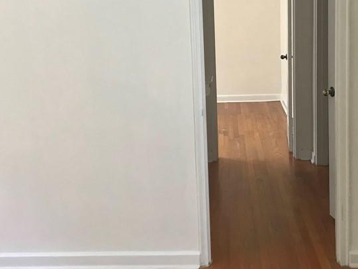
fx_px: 548
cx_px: 207
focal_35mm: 53
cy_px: 89
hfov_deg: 36.1
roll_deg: +2.8
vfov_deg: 27.4
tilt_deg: -8.7
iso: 32
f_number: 1.8
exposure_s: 1/31
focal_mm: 3.99
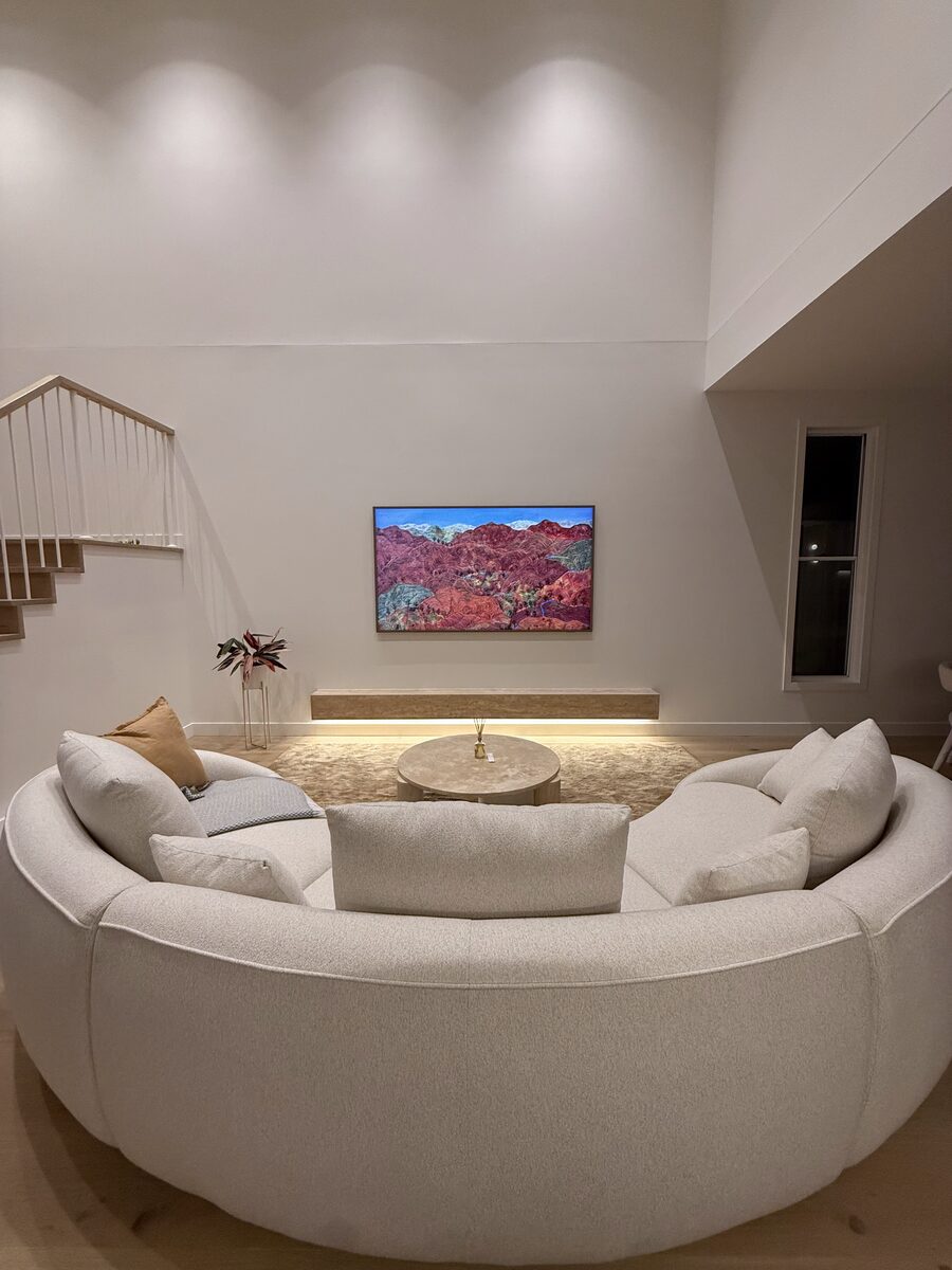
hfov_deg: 85.7
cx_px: 476
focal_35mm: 14
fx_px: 513
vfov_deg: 102.1
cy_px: 635
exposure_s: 1/120
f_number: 2.2
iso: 320
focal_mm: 2.22
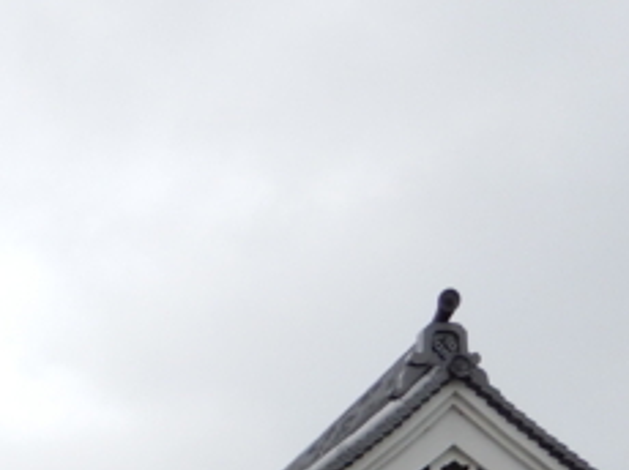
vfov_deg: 12.6
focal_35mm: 107
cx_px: -268
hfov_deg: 16.9
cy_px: 855
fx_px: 1942
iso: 80
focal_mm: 4.3
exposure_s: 1/400
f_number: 3.4
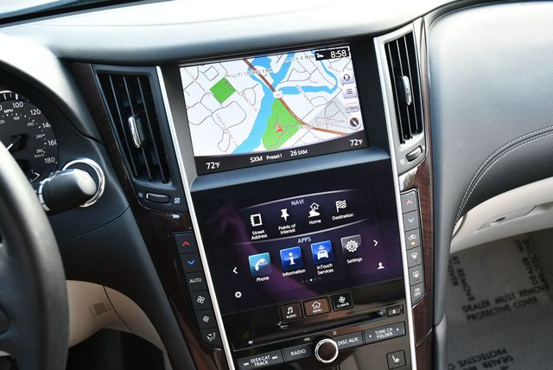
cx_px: 276
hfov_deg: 53.1
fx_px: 553
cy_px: 185
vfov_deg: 36.9
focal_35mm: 36
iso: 800
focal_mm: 18
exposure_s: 1/250
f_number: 3.5
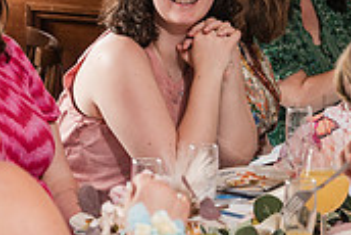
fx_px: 2069
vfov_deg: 6.5
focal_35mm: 212
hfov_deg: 9.7
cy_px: 111
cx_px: 155
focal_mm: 63
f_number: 4
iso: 1000
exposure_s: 1/250
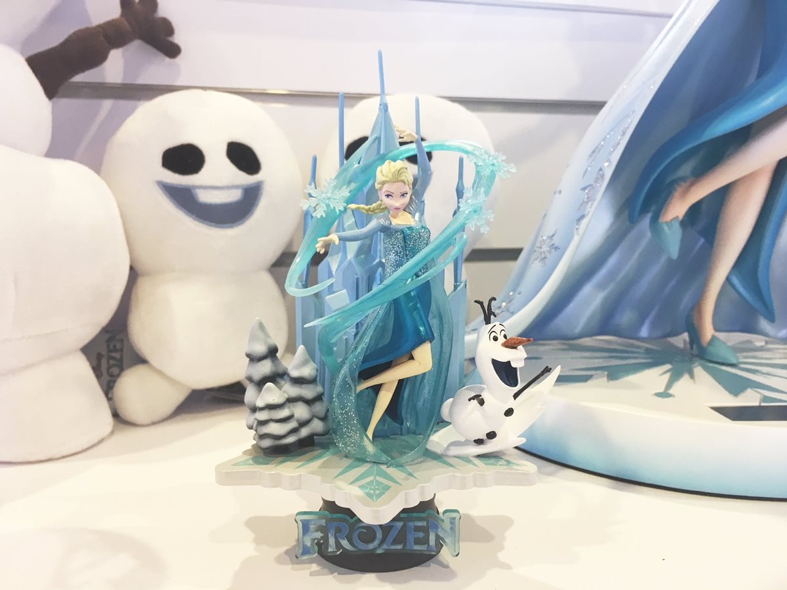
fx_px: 659
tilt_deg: -7.9
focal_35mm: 29
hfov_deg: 61.7
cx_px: 394
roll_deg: +0.2
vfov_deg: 48.2
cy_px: 295
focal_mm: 4.15
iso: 64
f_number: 2.2
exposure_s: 1/30
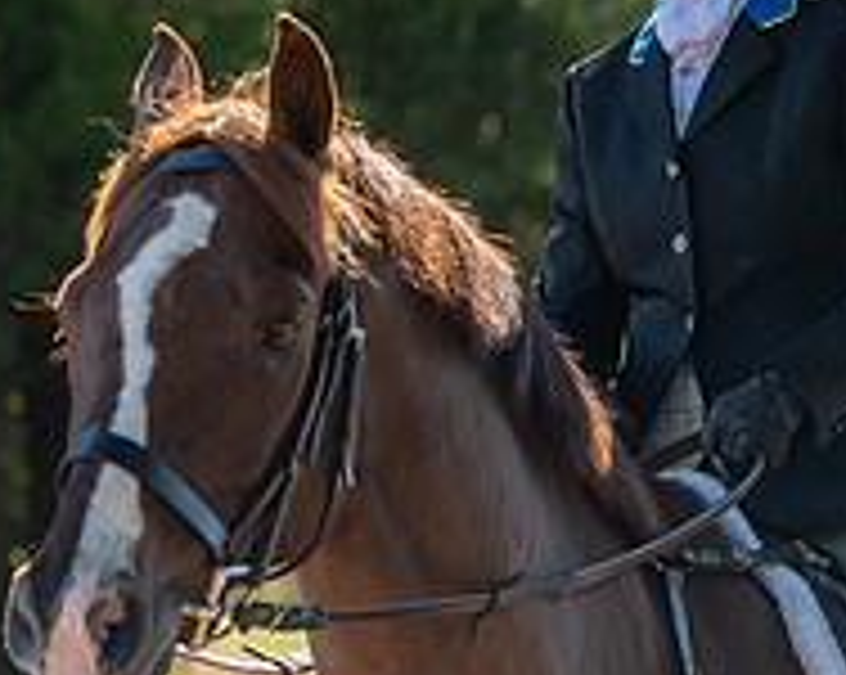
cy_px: 478
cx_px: 516
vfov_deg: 5.6
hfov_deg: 7.0
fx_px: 6928
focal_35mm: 277
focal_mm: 95
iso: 280
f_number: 4
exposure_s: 1/320
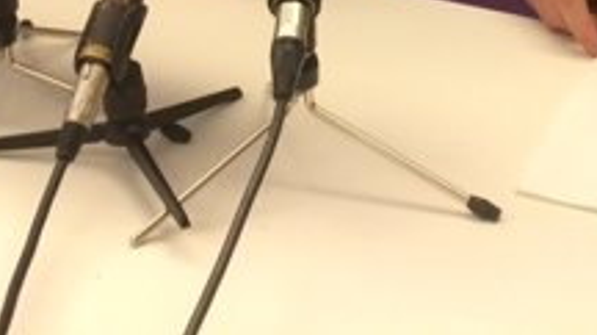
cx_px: 387
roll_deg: -1.5
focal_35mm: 101
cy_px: -377
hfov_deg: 21.1
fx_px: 1597
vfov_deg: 10.7
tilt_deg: -7.6
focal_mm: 4.15
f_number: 2.2
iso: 200
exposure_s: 1/33
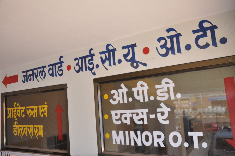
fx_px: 205
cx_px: 118
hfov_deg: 59.6
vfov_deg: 41.6
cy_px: 78
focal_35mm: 32
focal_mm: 21
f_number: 6.7
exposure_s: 1/180
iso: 250
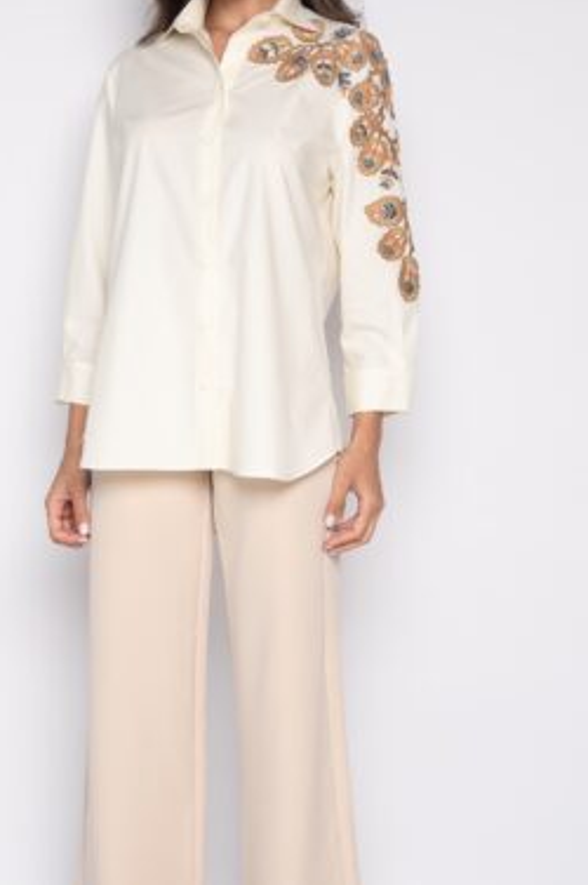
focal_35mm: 72
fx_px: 1767
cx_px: 270
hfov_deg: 18.9
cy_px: 420
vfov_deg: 28.1
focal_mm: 45
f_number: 8
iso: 400
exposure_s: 1/125
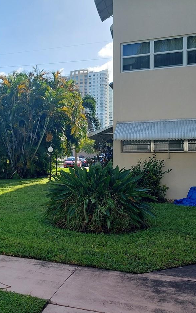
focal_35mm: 43
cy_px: 161
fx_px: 367
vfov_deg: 46.2
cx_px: -20
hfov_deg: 27.3
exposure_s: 1/833
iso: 40
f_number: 1.8
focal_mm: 5.23
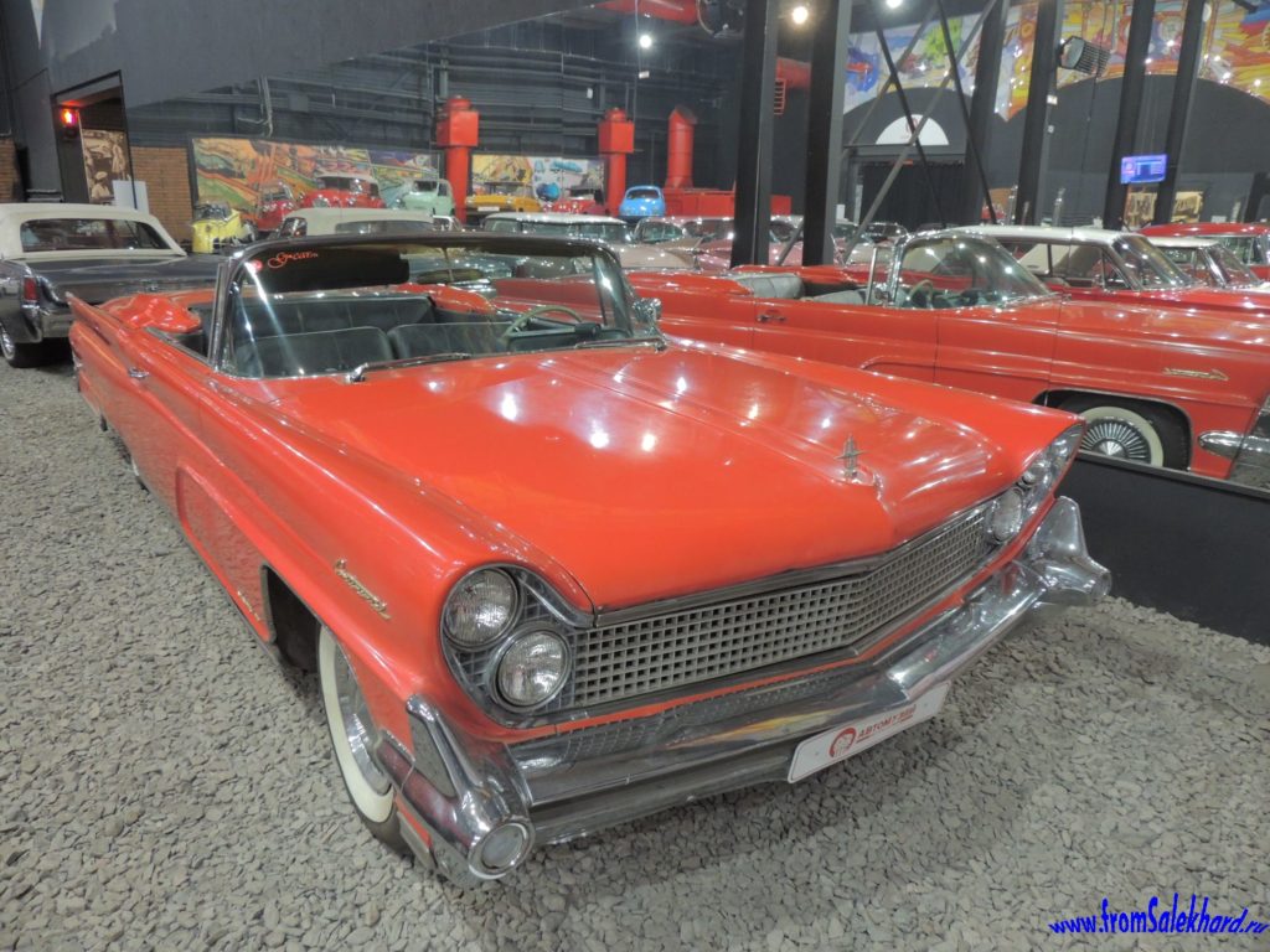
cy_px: 476
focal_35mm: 24
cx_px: 635
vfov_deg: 56.8
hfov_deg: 71.6
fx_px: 881
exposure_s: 1/10
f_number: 3
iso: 400
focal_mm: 4.3
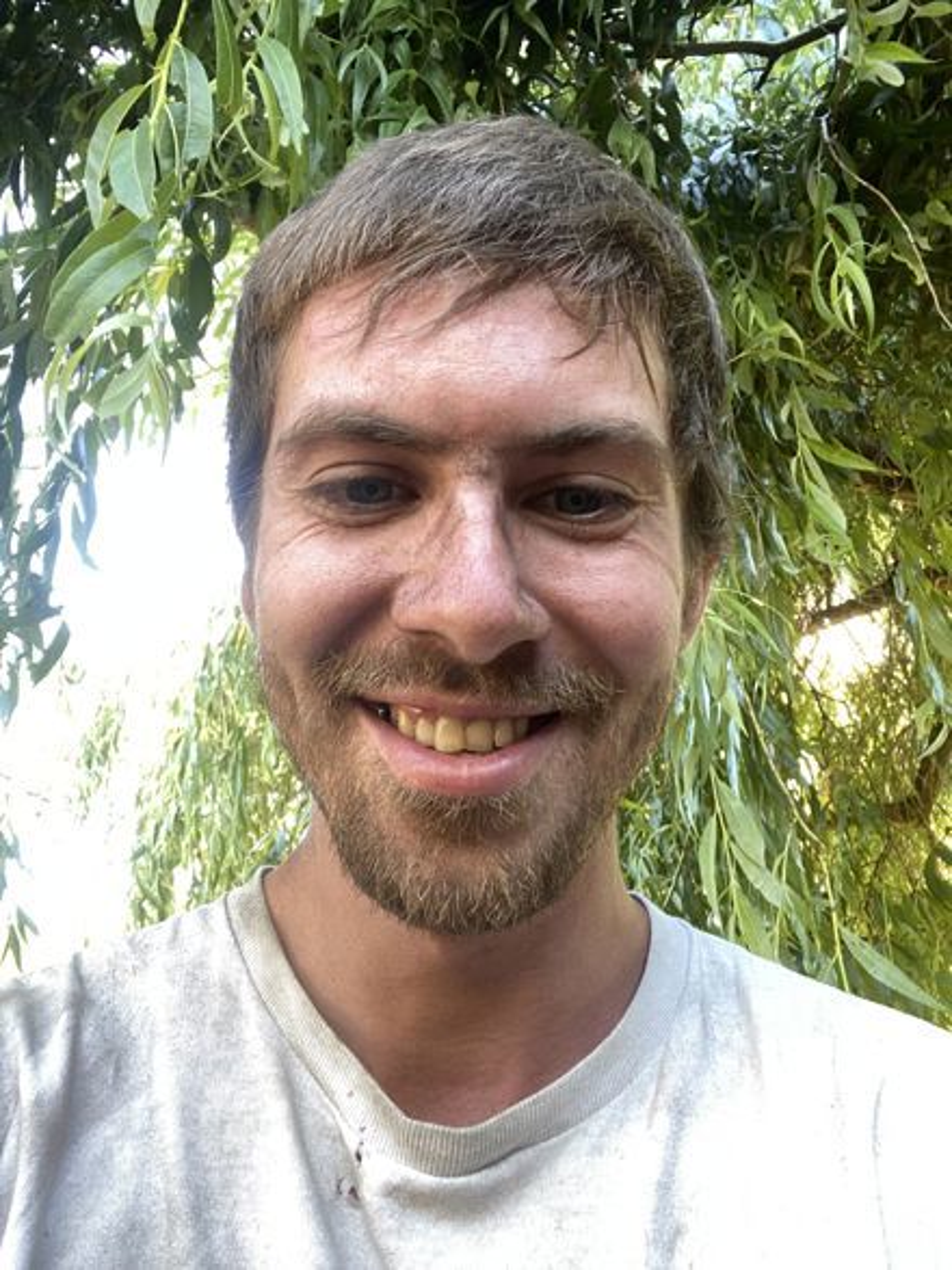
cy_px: 635
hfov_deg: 46.8
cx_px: 476
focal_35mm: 30
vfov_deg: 60.0
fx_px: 1100
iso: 100
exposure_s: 1/66
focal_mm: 2.71
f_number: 2.2
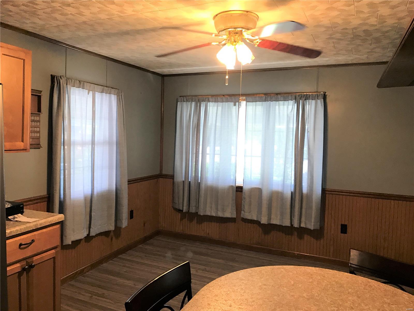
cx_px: 207
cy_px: 156
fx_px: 335
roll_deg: -1.7
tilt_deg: -3.2
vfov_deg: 49.7
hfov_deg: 63.4
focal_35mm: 28
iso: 40
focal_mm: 3.99
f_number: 1.8
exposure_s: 1/20
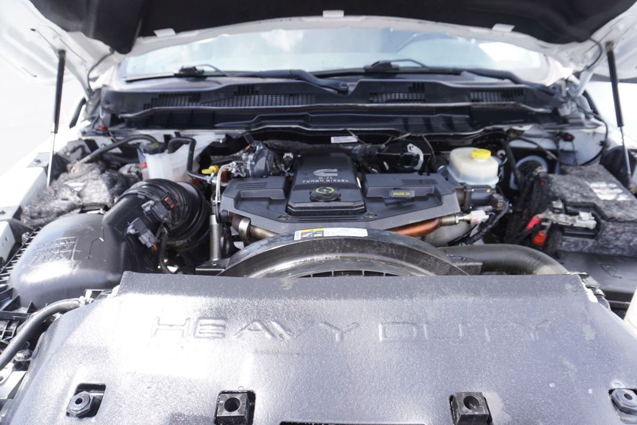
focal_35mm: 24
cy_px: 212
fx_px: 425
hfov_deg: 73.7
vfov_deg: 53.2
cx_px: 318
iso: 100
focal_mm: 16
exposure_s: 1/100
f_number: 5
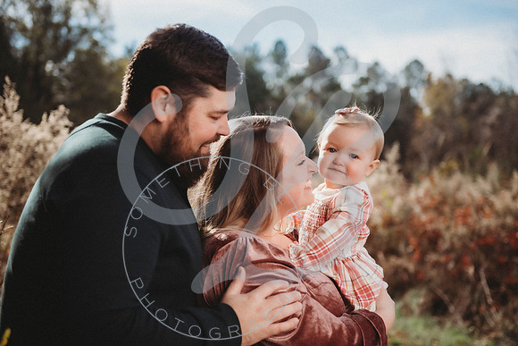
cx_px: 259
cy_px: 173
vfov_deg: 26.0
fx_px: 748
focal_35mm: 52
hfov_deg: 38.2
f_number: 2.8
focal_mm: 52
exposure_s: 1/1250
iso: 100
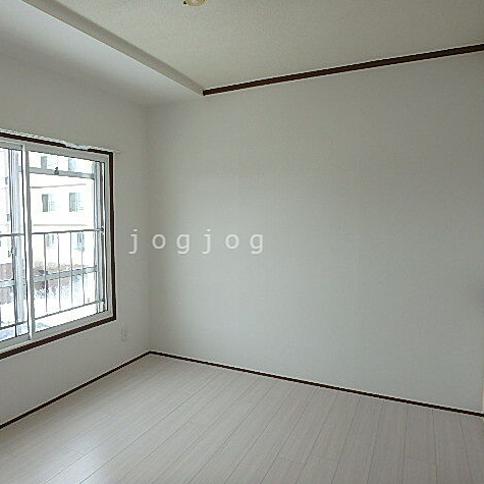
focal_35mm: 25
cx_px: 199
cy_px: 241
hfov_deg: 62.5
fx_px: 395
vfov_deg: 62.9
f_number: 3.5
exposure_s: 1/125
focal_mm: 3.7
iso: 125
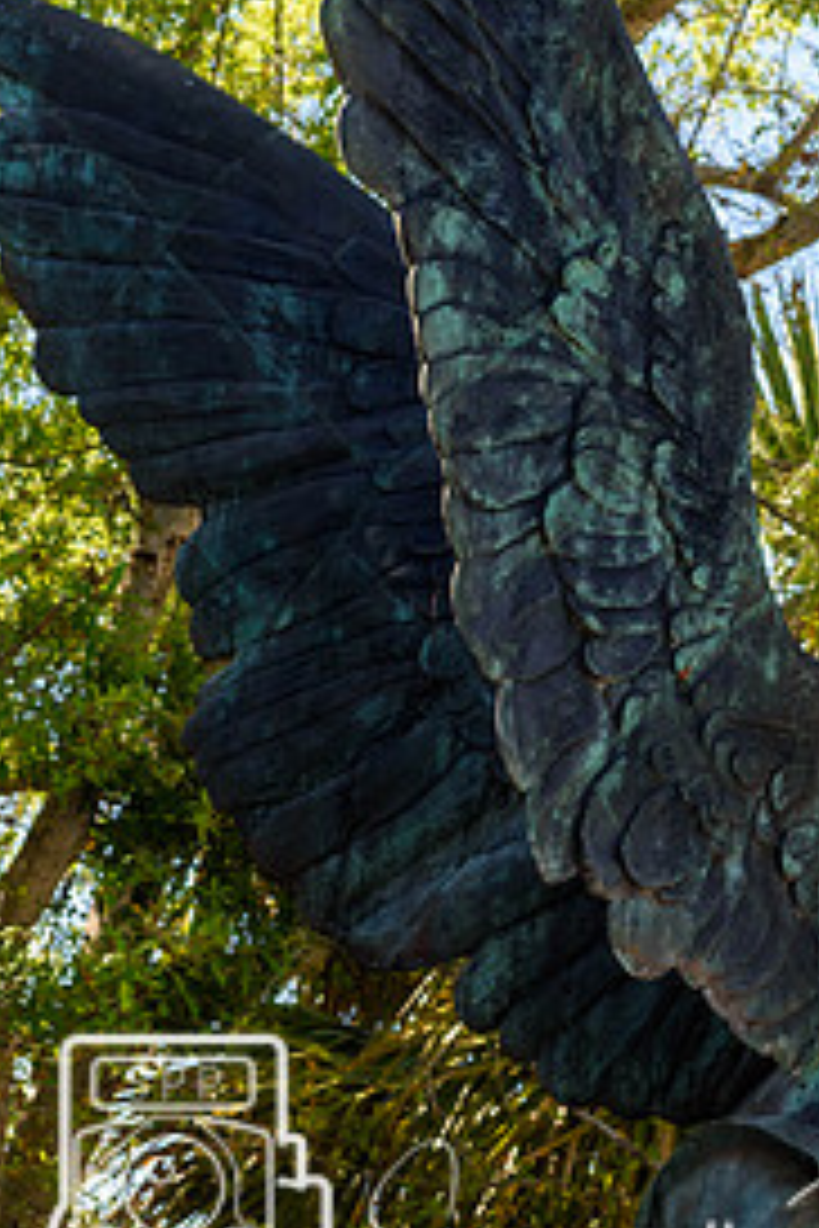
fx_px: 5903
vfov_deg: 11.9
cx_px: 666
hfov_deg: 7.9
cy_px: 490
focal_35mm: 173
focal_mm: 70
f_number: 5.6
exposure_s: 1/500
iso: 360
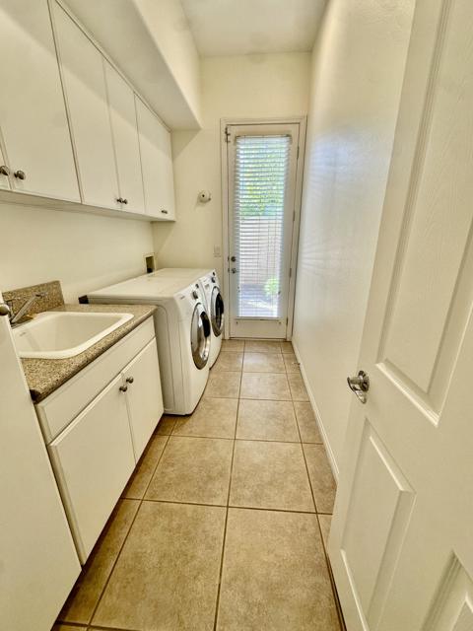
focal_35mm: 14
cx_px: 236
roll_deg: -0.2
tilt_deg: -17.7
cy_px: 316
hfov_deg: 85.7
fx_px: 255
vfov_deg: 102.1
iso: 80
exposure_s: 1/120
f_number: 2.2
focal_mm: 2.22
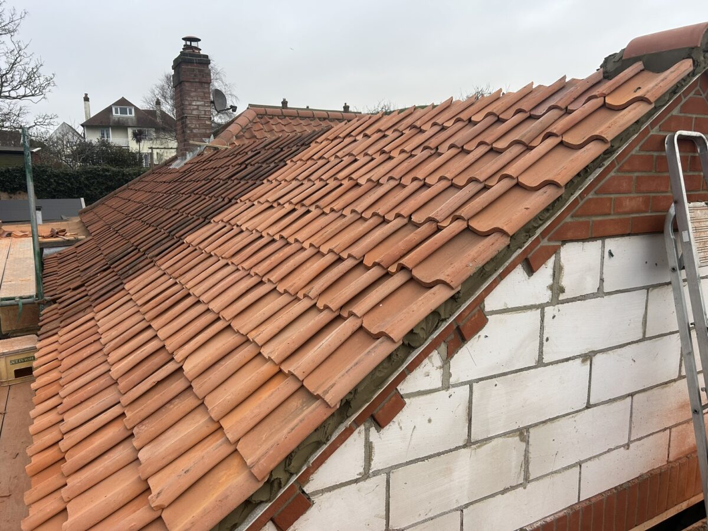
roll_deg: +0.9
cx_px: 354
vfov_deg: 53.1
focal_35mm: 26
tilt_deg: -8.8
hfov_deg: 67.3
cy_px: 266
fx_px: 532
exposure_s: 1/639
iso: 50
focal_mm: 5.7
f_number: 1.5
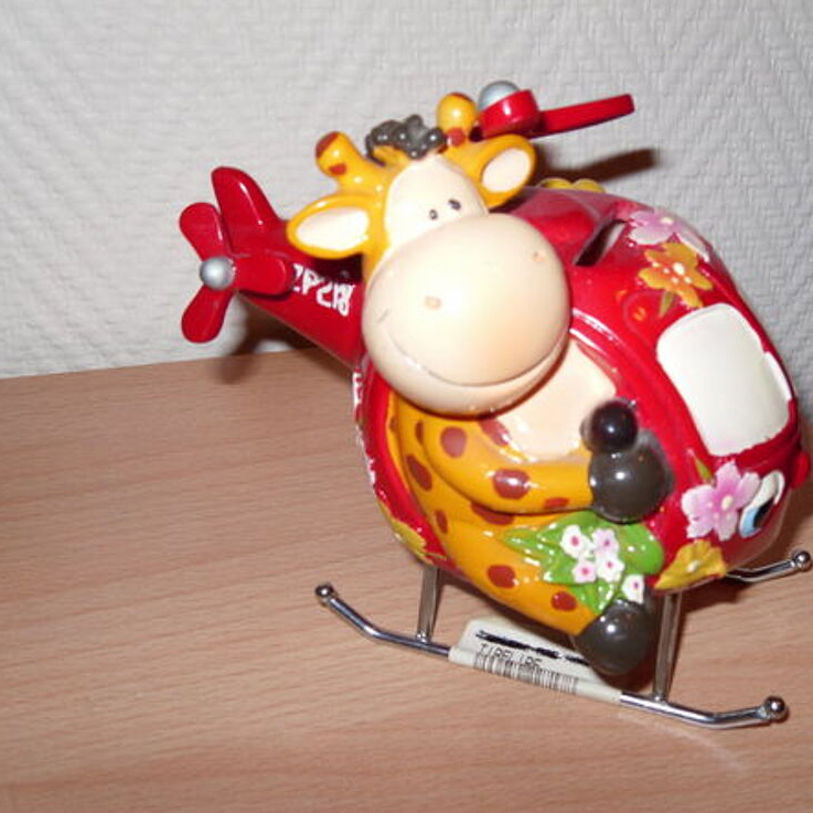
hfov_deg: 39.9
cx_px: 483
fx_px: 1116
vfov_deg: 40.0
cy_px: 410
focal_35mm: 42
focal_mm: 6.3
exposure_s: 1/45
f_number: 3.5
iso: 80
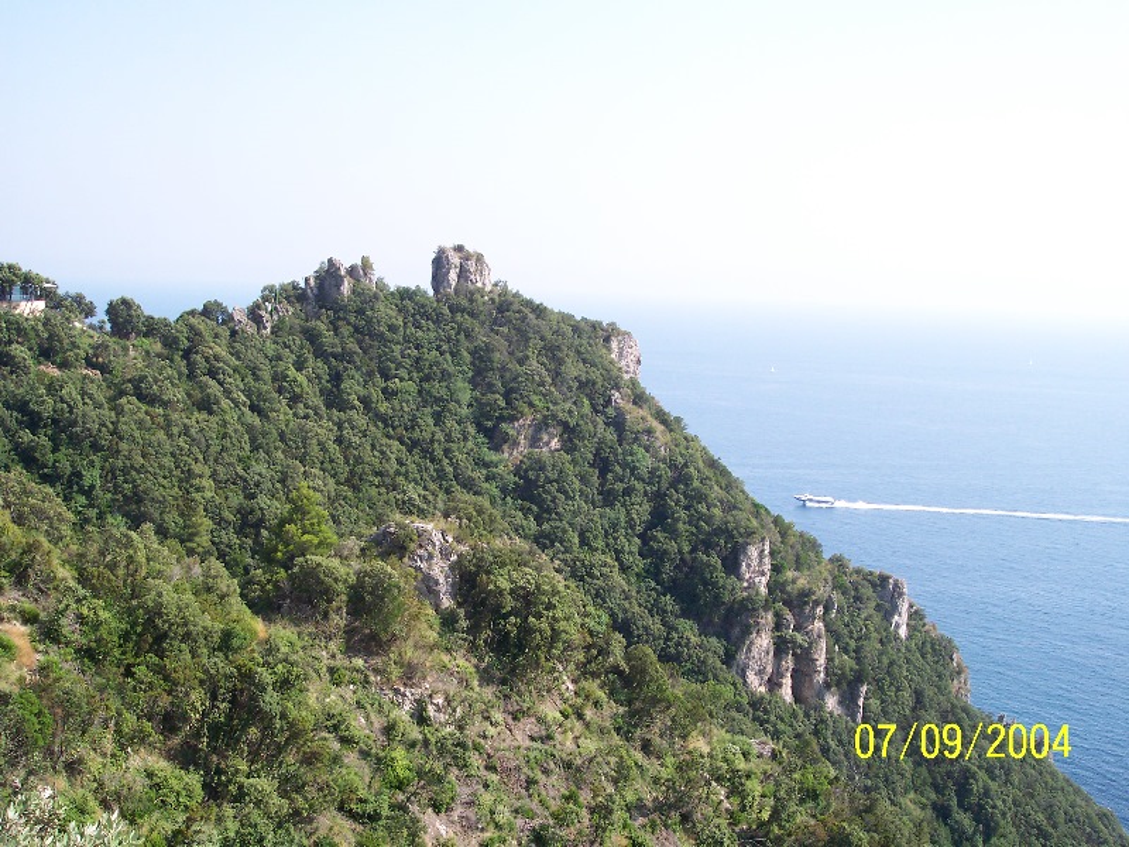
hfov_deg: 49.0
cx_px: 564
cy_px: 424
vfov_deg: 37.7
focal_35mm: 38
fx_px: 1239
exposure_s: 1/350
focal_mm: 8
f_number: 4.8
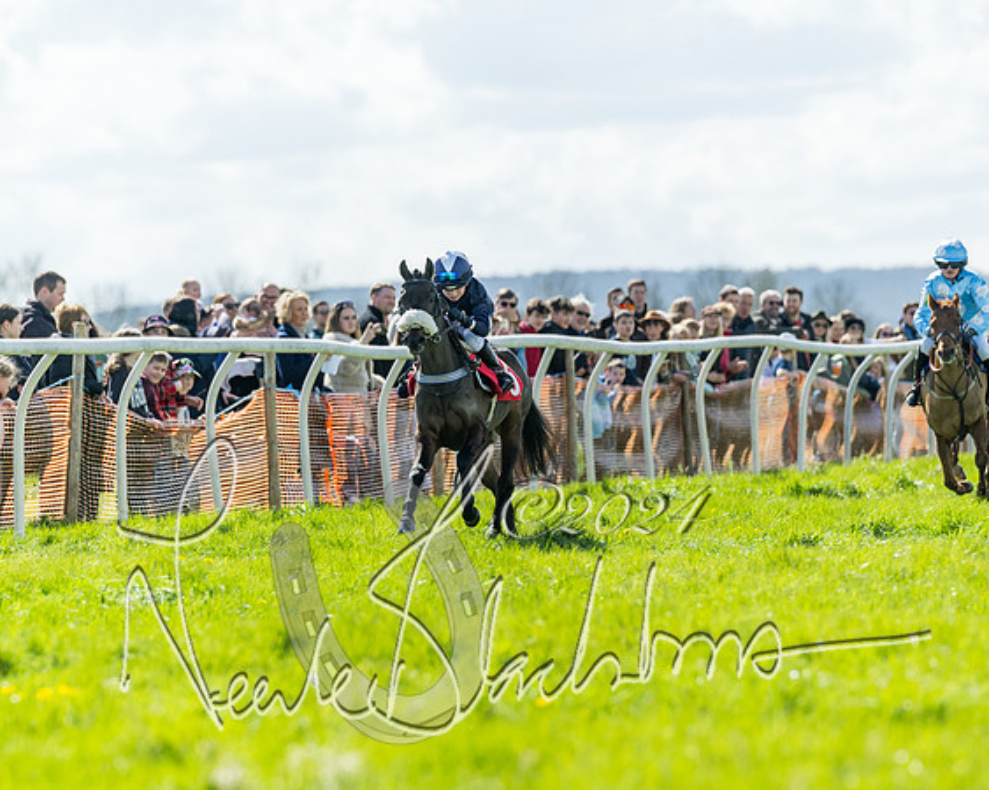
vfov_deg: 5.1
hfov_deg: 6.3
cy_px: 430
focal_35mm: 306
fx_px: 8942
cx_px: 514
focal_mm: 200
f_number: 4
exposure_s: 1/4000
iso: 400
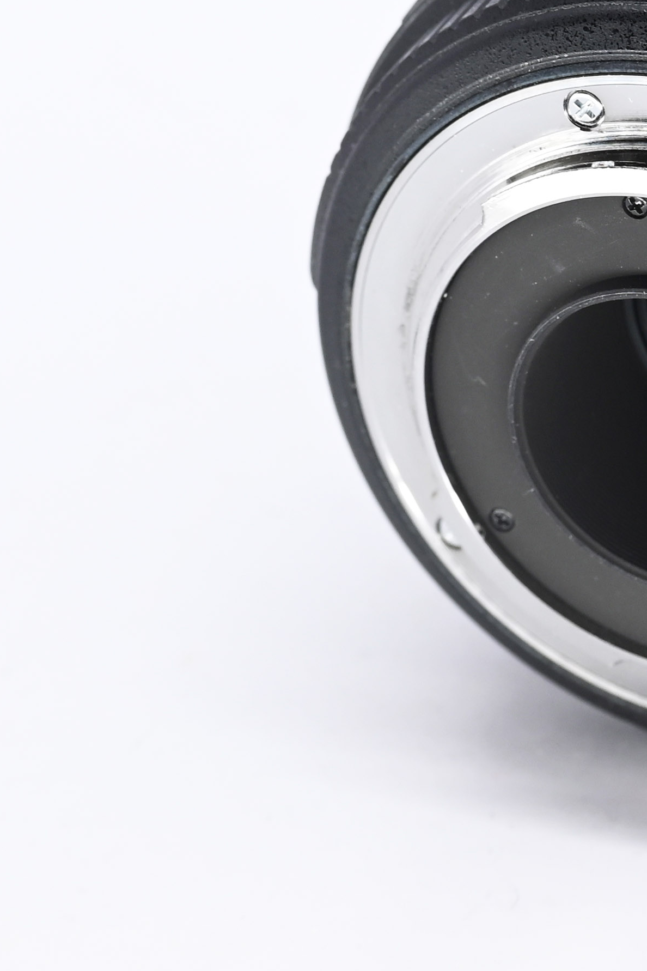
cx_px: 799
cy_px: 332
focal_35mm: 254
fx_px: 6847
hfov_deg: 5.4
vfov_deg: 8.1
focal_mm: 77
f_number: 9
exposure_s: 1/160
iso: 500
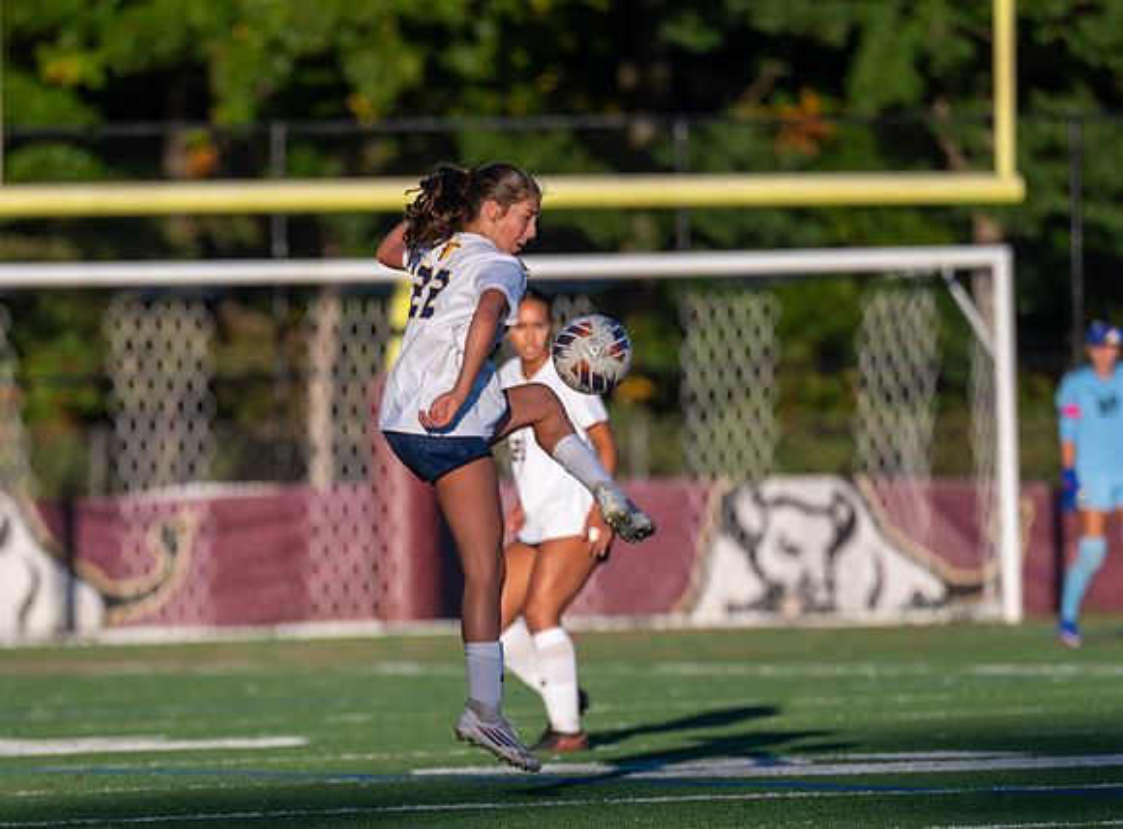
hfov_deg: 4.2
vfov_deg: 3.1
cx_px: 319
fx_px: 15201
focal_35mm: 471
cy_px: 586
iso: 180
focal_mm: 200
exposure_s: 1/3200
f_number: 2.8
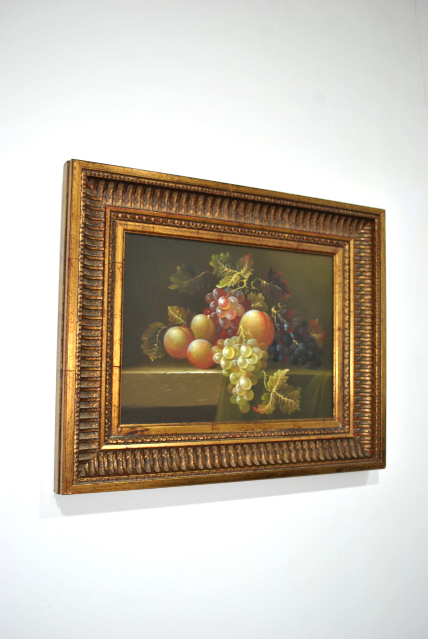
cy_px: 320
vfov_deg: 57.2
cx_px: 214
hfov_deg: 40.1
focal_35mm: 33
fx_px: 587
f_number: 3.8
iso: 200
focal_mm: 22
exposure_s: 1/15
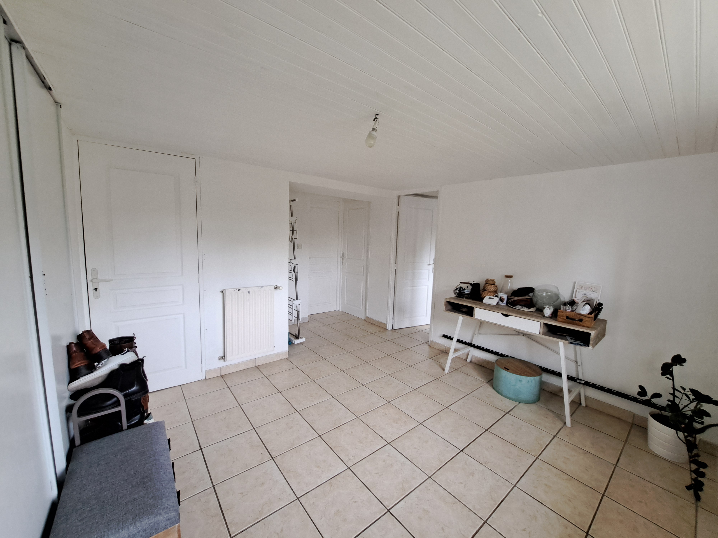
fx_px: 270
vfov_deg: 89.9
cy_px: 269
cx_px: 359
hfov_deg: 106.2
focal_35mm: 13
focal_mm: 1.74
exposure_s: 1/50
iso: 250
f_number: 2.2
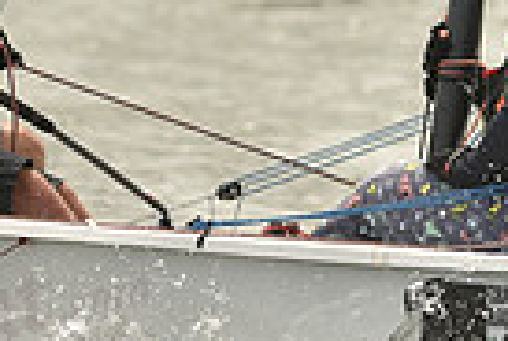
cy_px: 98
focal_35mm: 930
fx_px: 13152
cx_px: 345
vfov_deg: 1.5
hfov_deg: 2.2
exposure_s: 1/1600
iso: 320
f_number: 5.6
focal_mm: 220
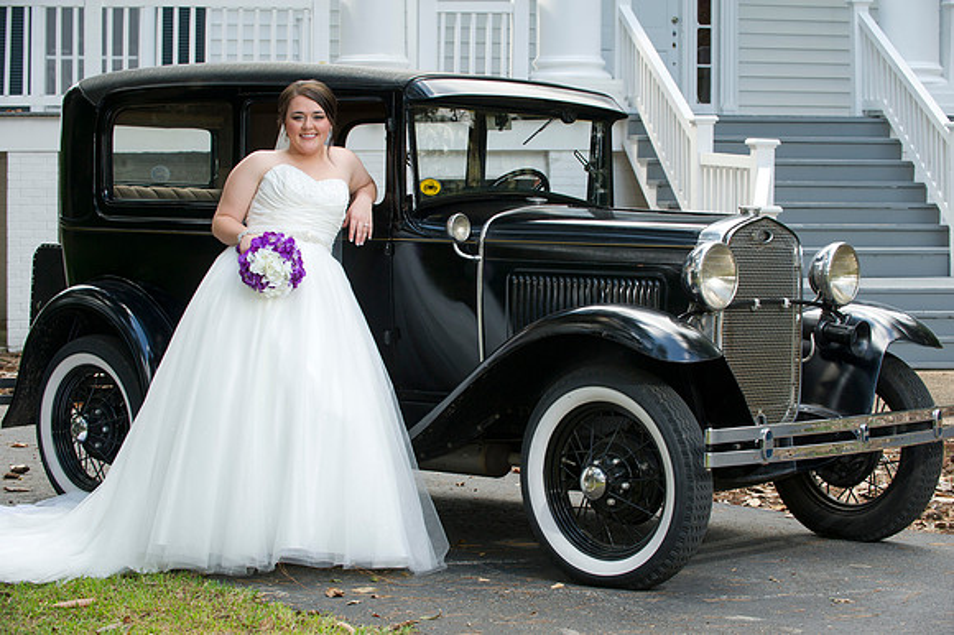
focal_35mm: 82
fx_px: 2172
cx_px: 477
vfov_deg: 16.6
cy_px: 318
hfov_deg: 24.8
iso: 320
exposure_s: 1/100
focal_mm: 82
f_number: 5.6
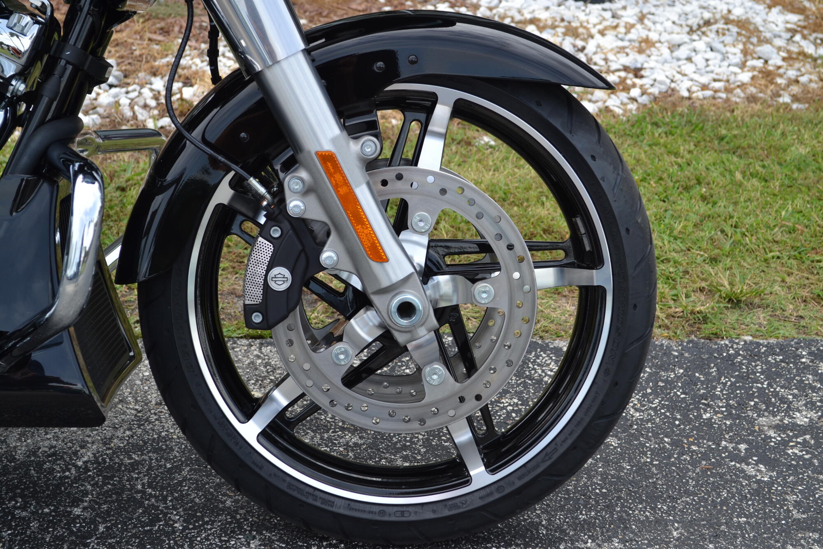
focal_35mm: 66
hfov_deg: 30.5
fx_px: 1509
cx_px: 412
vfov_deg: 20.6
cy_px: 274
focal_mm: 44
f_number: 7.1
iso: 100
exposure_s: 1/200
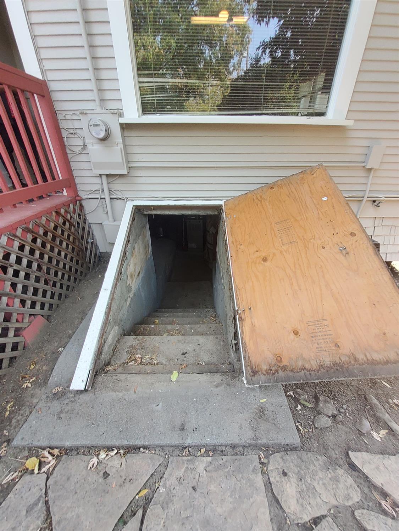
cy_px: 266
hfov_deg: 89.9
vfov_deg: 106.2
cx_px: 200
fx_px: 200
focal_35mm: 13
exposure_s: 1/60
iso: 50
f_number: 2.2
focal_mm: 1.13
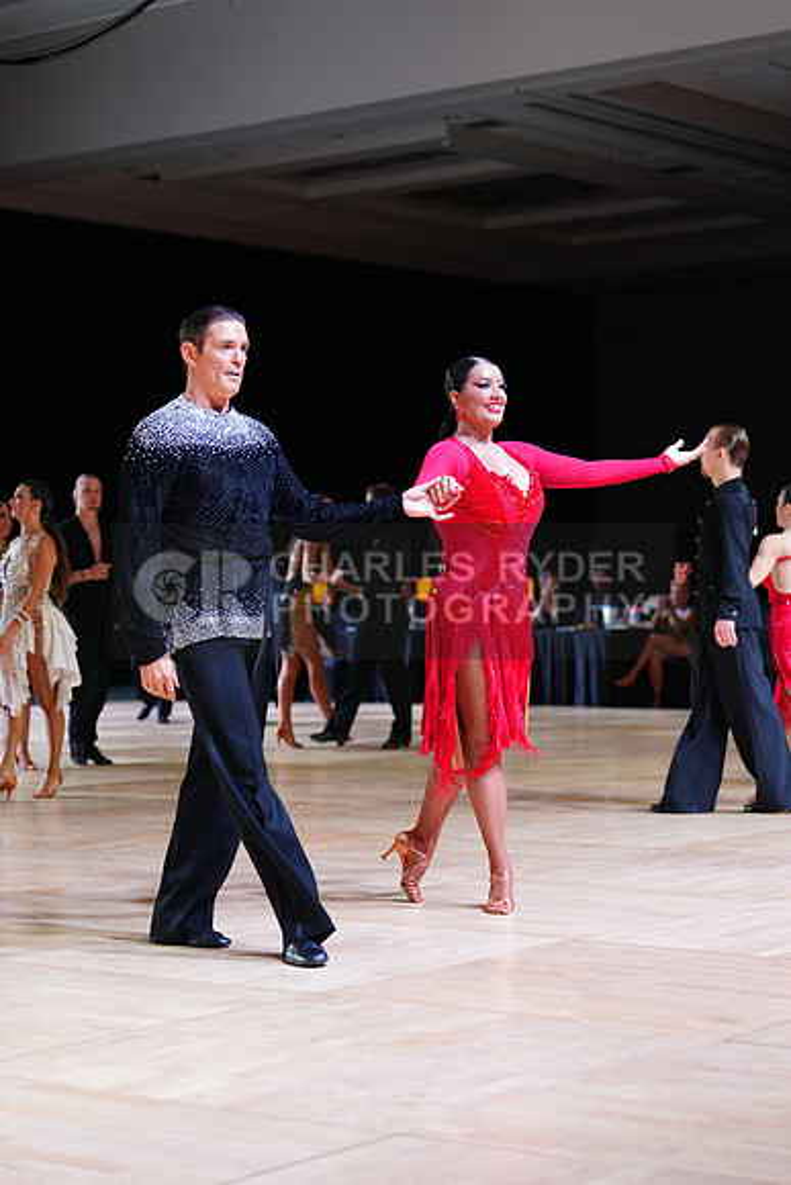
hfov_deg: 18.9
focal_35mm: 72
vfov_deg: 28.1
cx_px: 396
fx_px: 2371
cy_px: 592
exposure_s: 1/400
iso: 1000
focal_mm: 72
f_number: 2.8
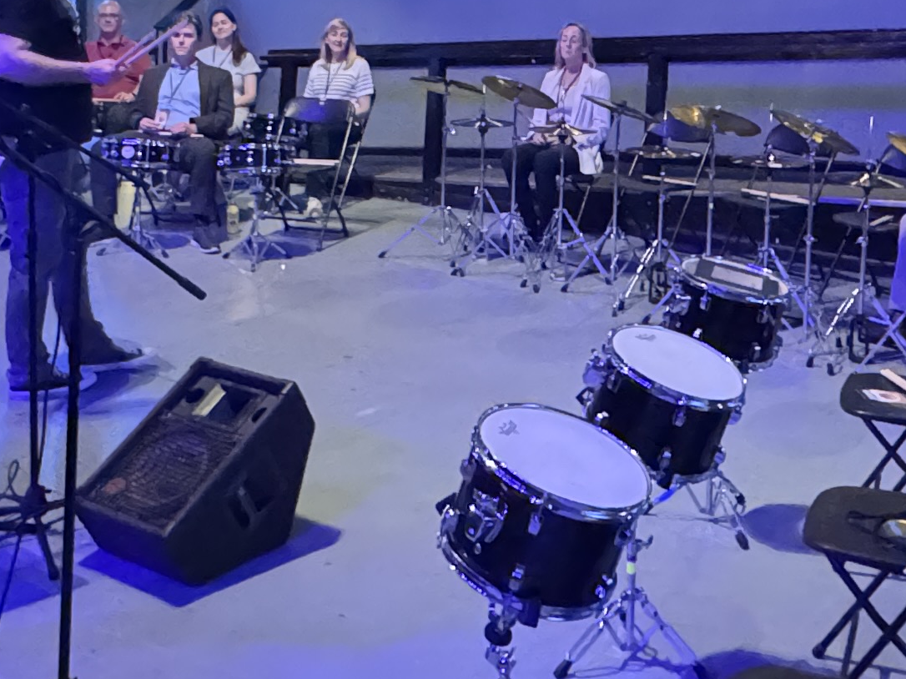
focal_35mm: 52
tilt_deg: -4.9
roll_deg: -2.3
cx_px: 468
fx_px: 1361
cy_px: 75
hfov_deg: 36.8
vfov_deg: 27.1
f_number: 2.2
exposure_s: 1/40
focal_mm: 2.22
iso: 1250
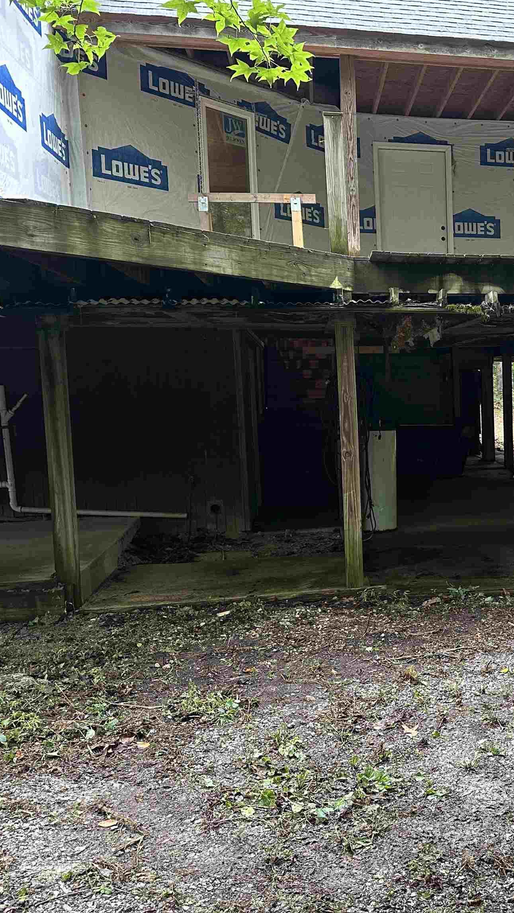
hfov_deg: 31.1
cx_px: 519
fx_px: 848
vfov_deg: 56.6
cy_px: 455
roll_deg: +0.5
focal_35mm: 35
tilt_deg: -4.6
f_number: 1.78
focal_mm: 6.86
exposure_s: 1/60
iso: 250
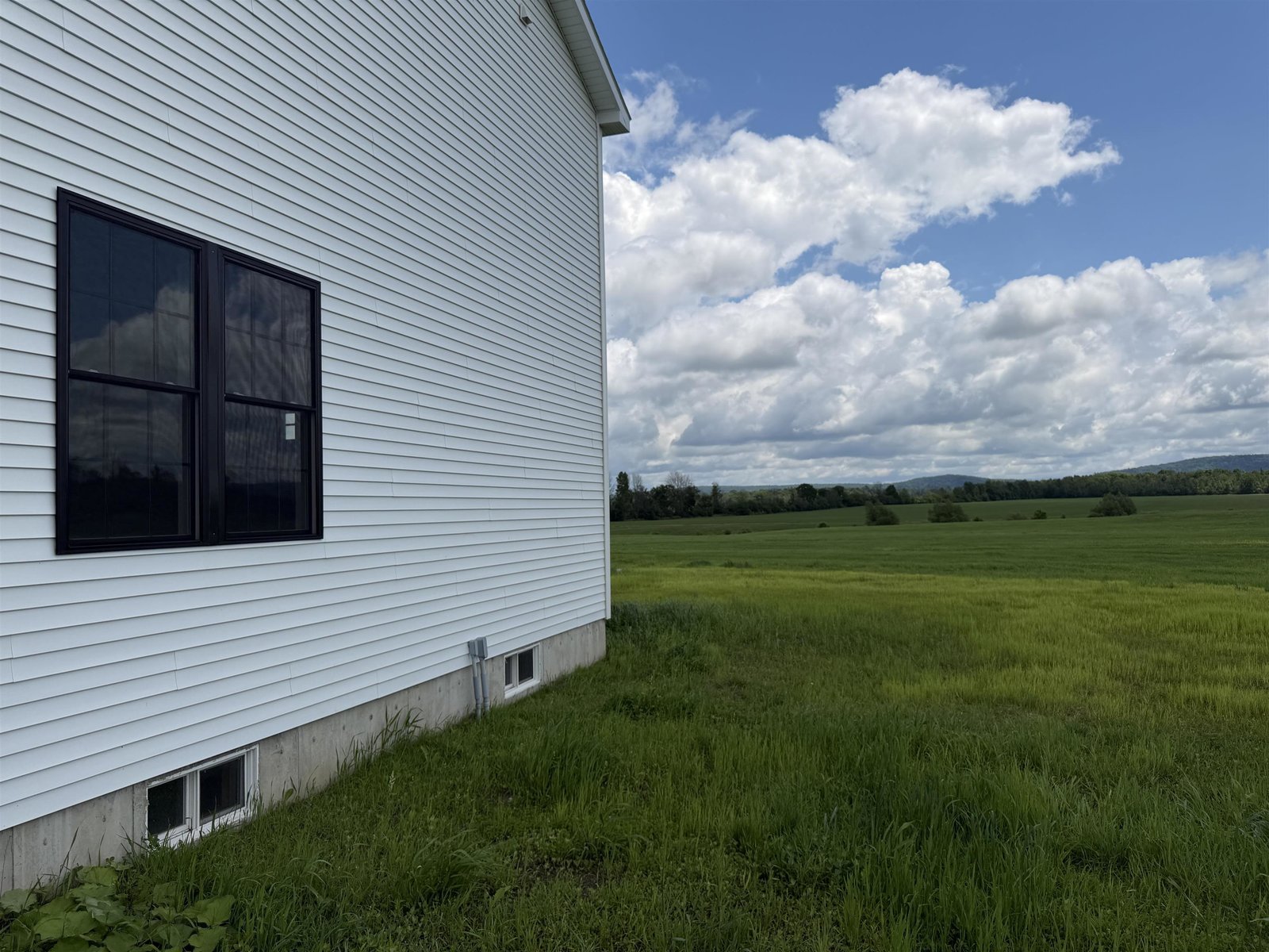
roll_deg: +2.0
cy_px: 476
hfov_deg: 71.6
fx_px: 880
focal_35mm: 24
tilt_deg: +3.1
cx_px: 634
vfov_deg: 56.8
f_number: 1.78
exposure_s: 1/9091
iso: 80
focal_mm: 6.76
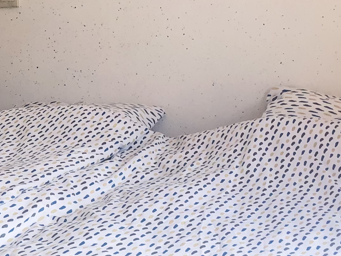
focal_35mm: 105
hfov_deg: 17.6
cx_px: -91
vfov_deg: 14.1
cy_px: 159
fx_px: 1034
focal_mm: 4
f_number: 1.8
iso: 32
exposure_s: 1/120
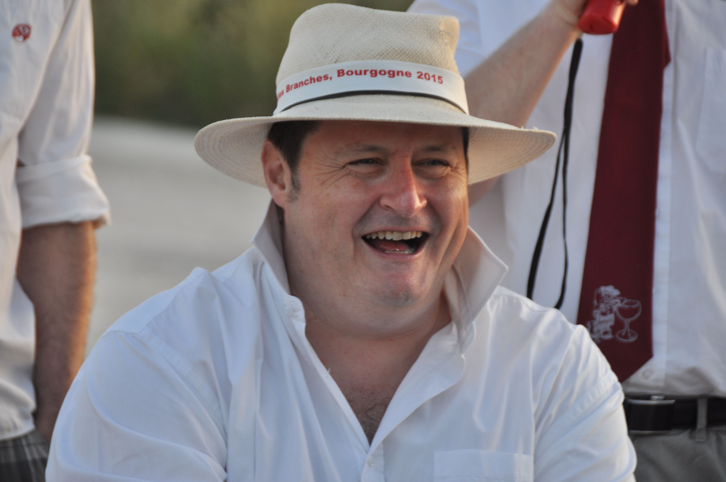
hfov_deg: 6.9
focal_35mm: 300
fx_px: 6043
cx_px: 363
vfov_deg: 4.6
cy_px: 241
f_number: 5.6
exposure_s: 1/125
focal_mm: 200
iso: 280
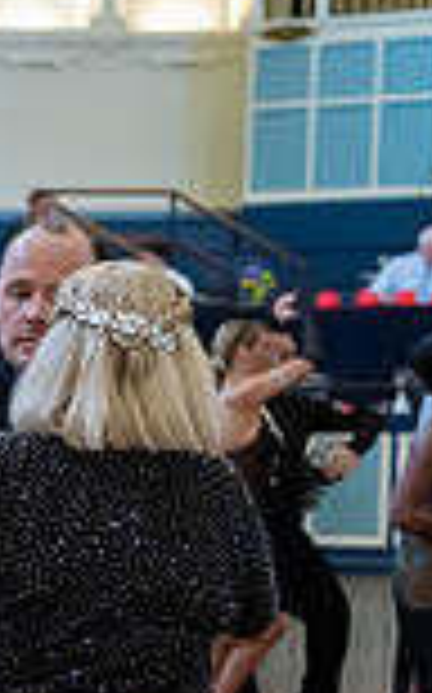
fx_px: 2604
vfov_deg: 14.8
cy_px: 763
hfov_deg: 8.2
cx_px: -801
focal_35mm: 138
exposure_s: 1/500
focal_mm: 36
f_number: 2
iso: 6400
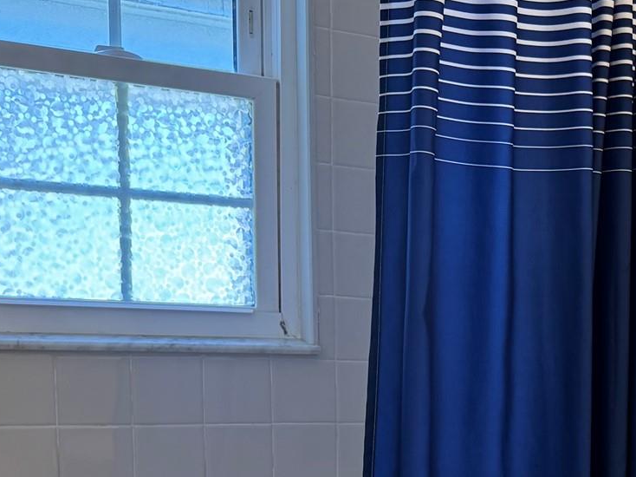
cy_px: 526
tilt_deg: -9.9
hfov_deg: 26.6
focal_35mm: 67
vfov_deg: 20.8
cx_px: 708
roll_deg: -2.7
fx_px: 1231
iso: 125
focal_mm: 6.76
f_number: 1.78
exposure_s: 1/120
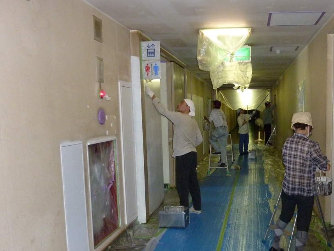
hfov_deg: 51.4
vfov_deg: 40.5
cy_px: 155
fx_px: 338
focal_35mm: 35
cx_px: 229
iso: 400
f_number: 3.3
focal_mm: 4.1
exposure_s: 1/30
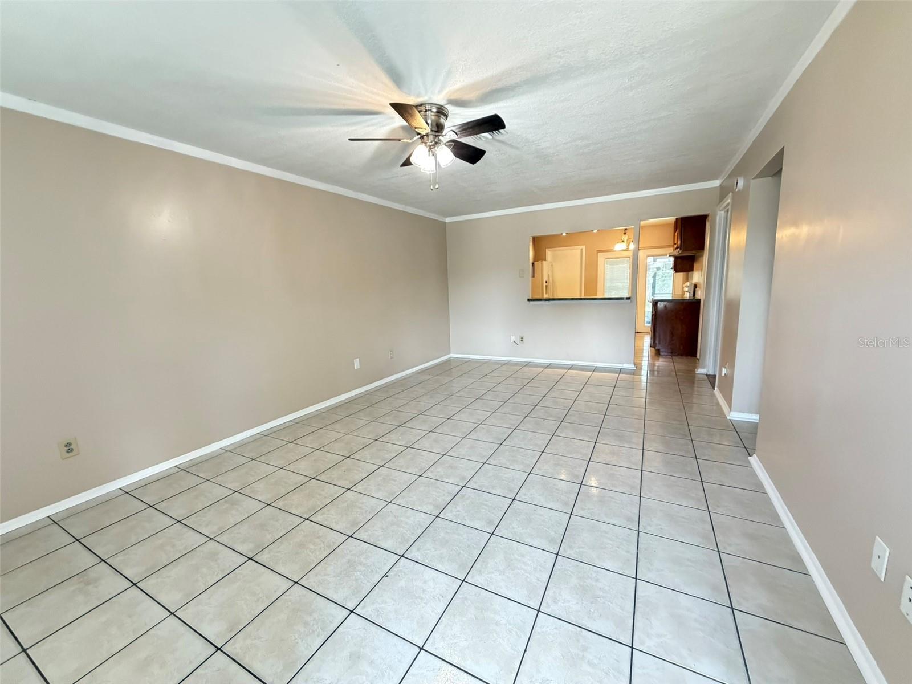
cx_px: 456
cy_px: 342
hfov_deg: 102.1
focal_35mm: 14
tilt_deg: -9.2
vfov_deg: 85.7
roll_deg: +3.3
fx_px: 369
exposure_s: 1/60
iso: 640
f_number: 2.2
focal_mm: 2.22
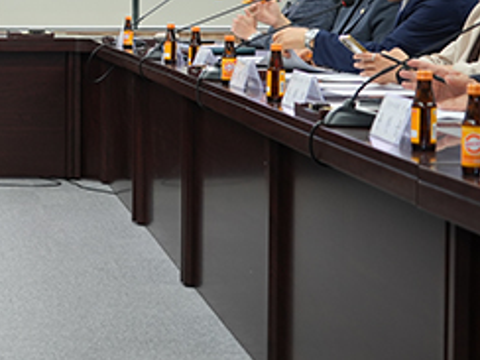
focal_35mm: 104
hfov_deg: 18.0
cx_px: -83
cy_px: 41
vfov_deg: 14.1
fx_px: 1442
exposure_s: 1/50
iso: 500
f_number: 4.5
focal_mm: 44
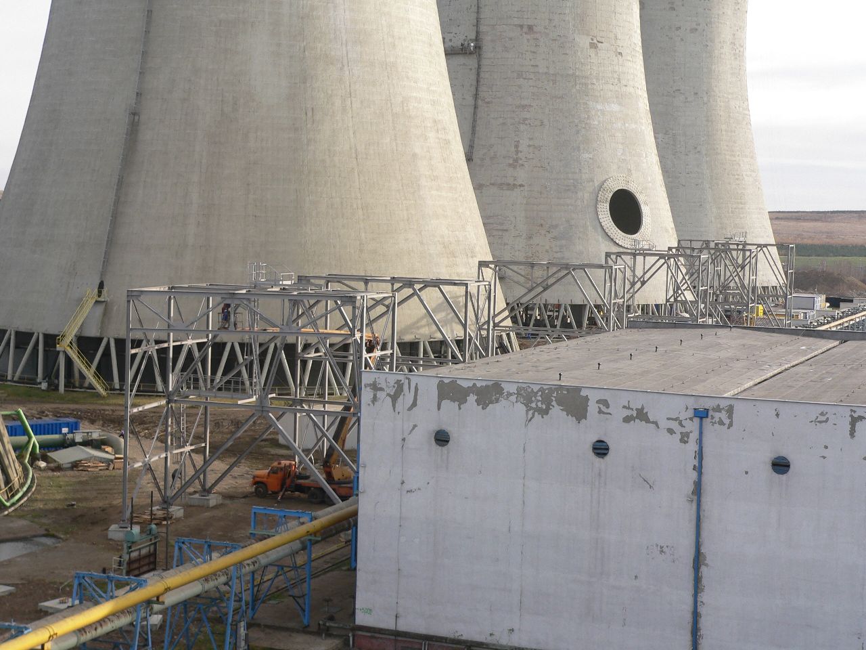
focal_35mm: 61
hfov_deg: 31.7
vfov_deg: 24.0
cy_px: 325
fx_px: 1526
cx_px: 433
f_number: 4
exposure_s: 1/320
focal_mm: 10.2
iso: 80
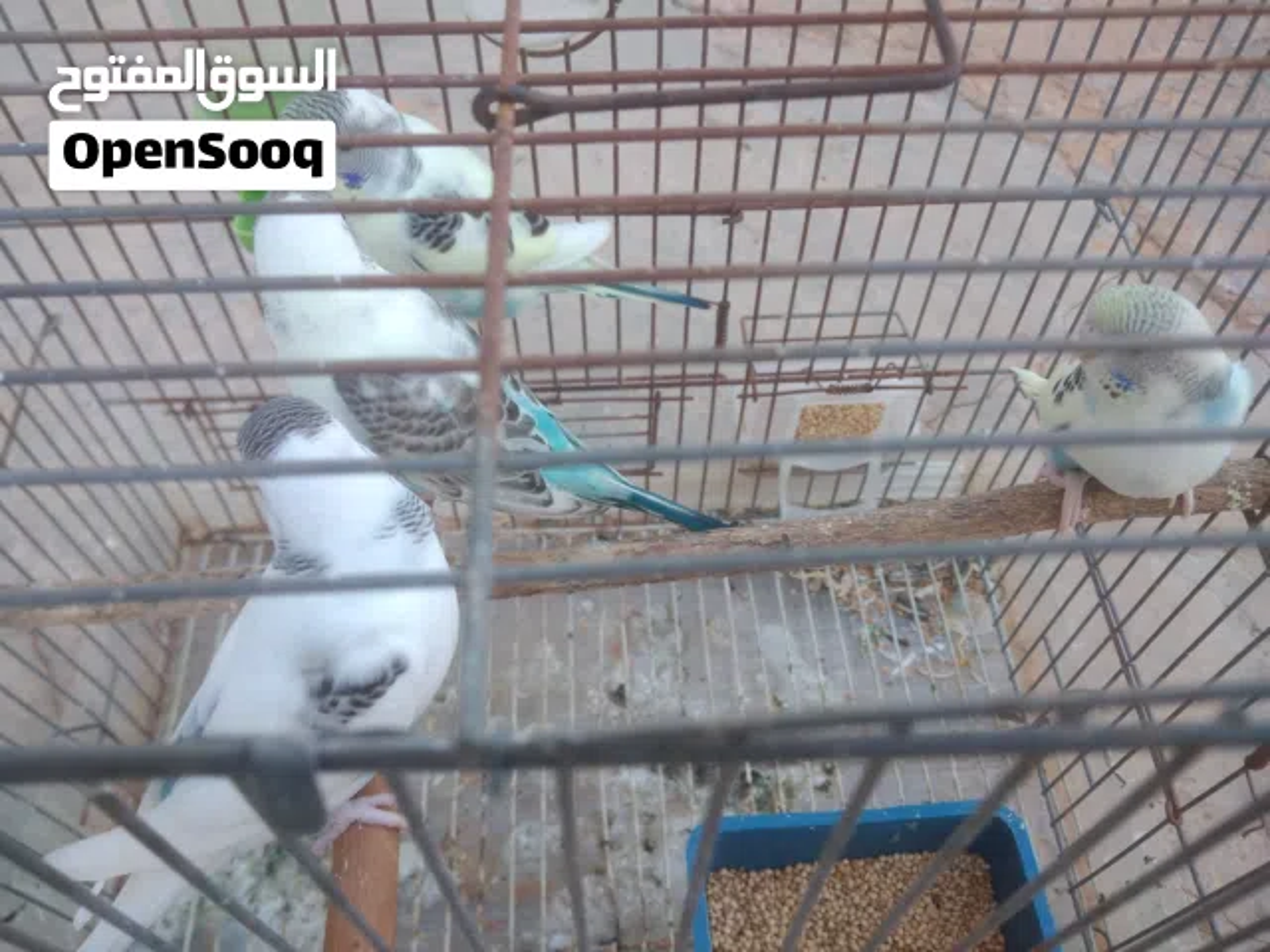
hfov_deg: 67.3
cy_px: 476
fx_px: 954
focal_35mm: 26
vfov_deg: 53.1
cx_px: 635
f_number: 1.8
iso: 108
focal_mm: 3.6
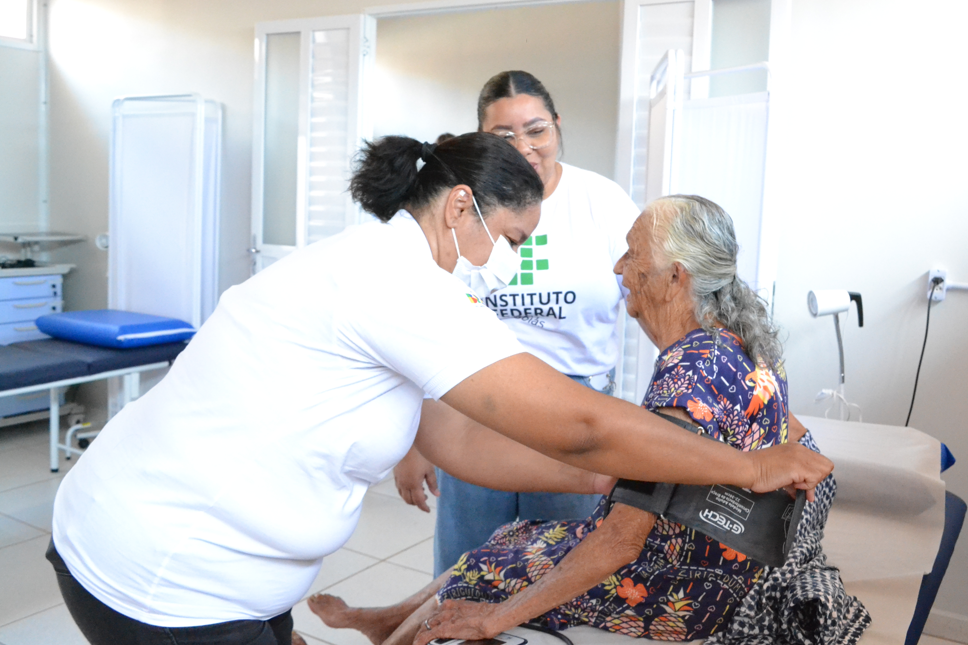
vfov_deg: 38.3
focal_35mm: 35
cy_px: 293
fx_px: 929
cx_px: 527
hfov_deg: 55.0
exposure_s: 1/320
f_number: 5.6
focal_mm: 21
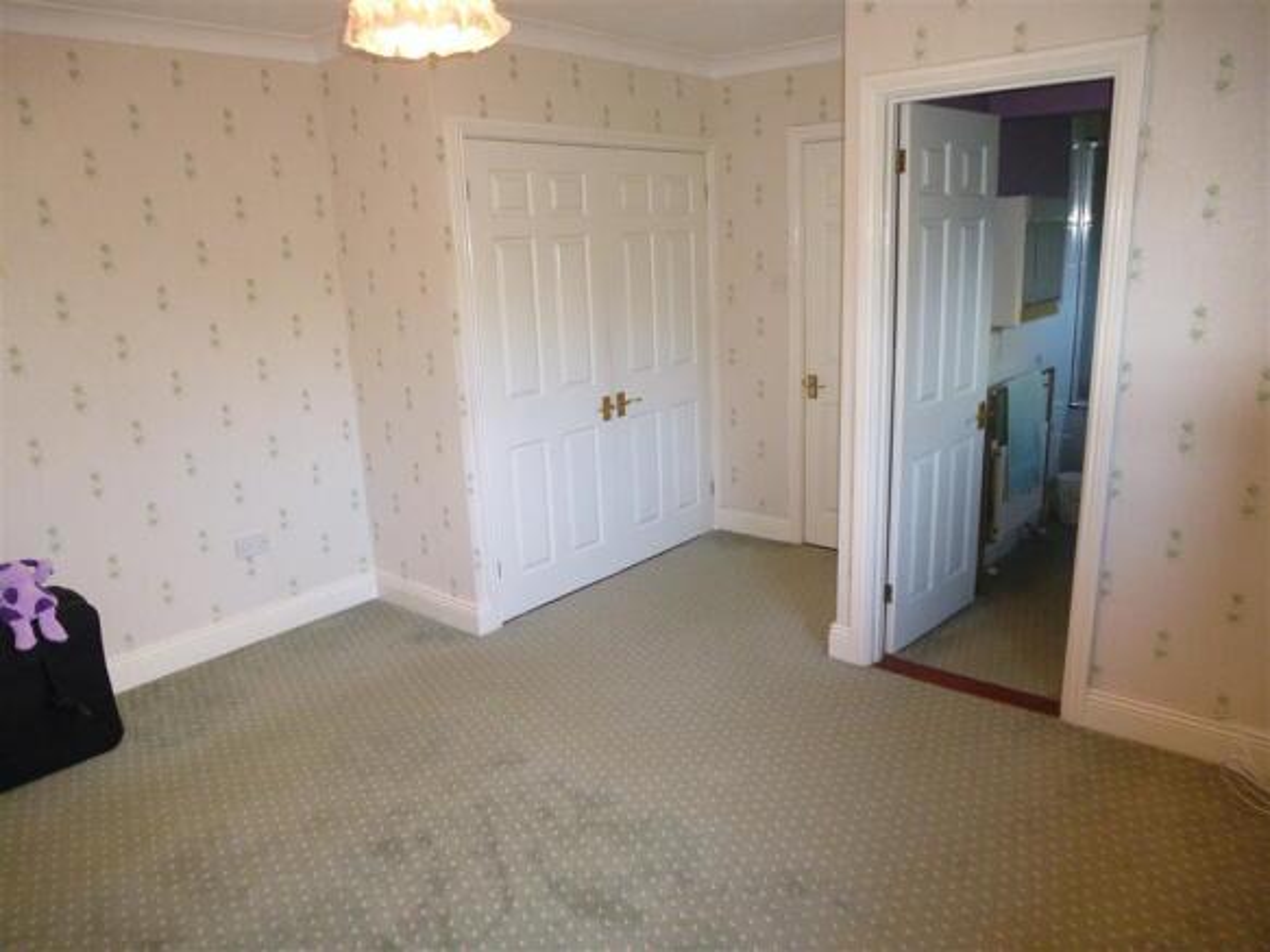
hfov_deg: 71.6
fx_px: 880
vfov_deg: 56.8
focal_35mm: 24
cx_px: 635
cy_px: 476
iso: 800
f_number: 3.3
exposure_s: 1/60
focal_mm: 4.3
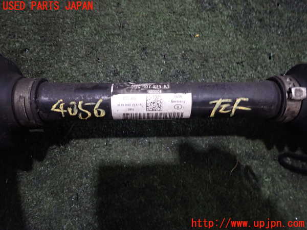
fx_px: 222
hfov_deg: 69.4
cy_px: 115
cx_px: 154
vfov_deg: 54.9
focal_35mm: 25
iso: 320
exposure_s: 1/30
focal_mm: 4.5
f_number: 2
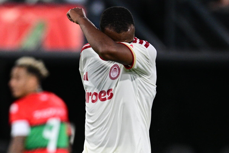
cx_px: 114
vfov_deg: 3.4
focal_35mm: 400
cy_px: 76
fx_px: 2544
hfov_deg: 5.2
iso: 1250
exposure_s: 1/1250
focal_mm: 400
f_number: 3.2
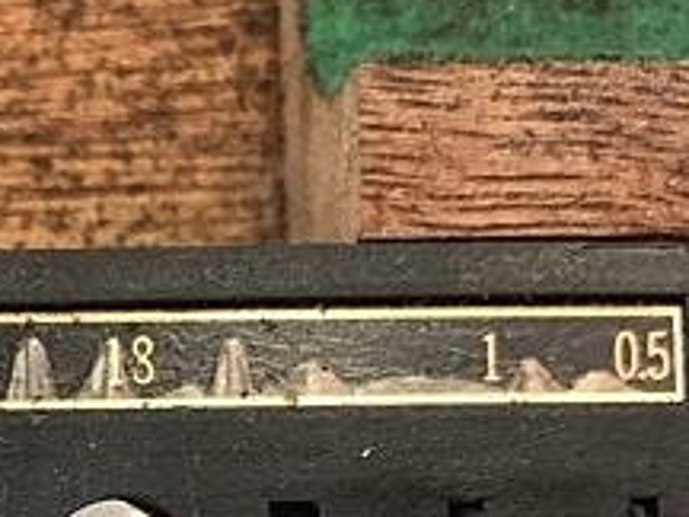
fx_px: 1652
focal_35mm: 83
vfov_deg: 17.1
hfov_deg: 22.5
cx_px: -22
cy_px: 594
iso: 40
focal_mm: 3.99
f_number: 1.8
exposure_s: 1/24
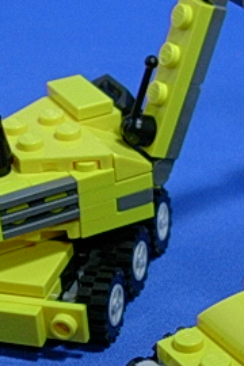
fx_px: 1128
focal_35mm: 111
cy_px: 236
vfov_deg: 18.4
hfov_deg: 12.2
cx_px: 232
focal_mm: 6.7
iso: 70
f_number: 2.9
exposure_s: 1/21.9
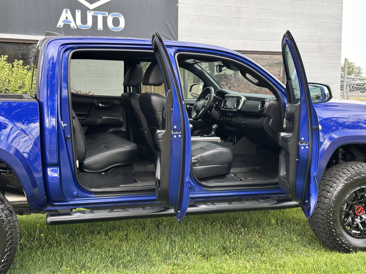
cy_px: 137
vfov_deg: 30.3
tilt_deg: -2.0
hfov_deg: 39.7
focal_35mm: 48
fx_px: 508
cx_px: 183
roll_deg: +0.3
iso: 64
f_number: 1.78
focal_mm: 6.86
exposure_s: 1/224
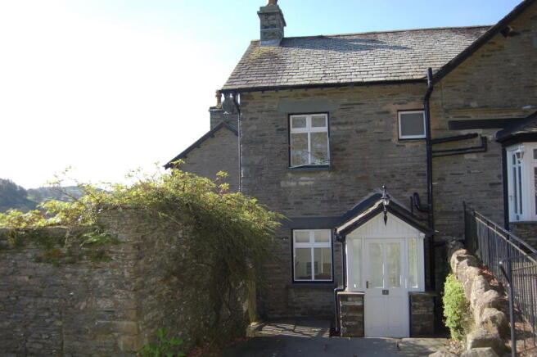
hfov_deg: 62.0
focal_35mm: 30
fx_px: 447
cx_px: 268
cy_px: 178
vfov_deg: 43.5
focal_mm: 20
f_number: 4
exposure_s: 1/500
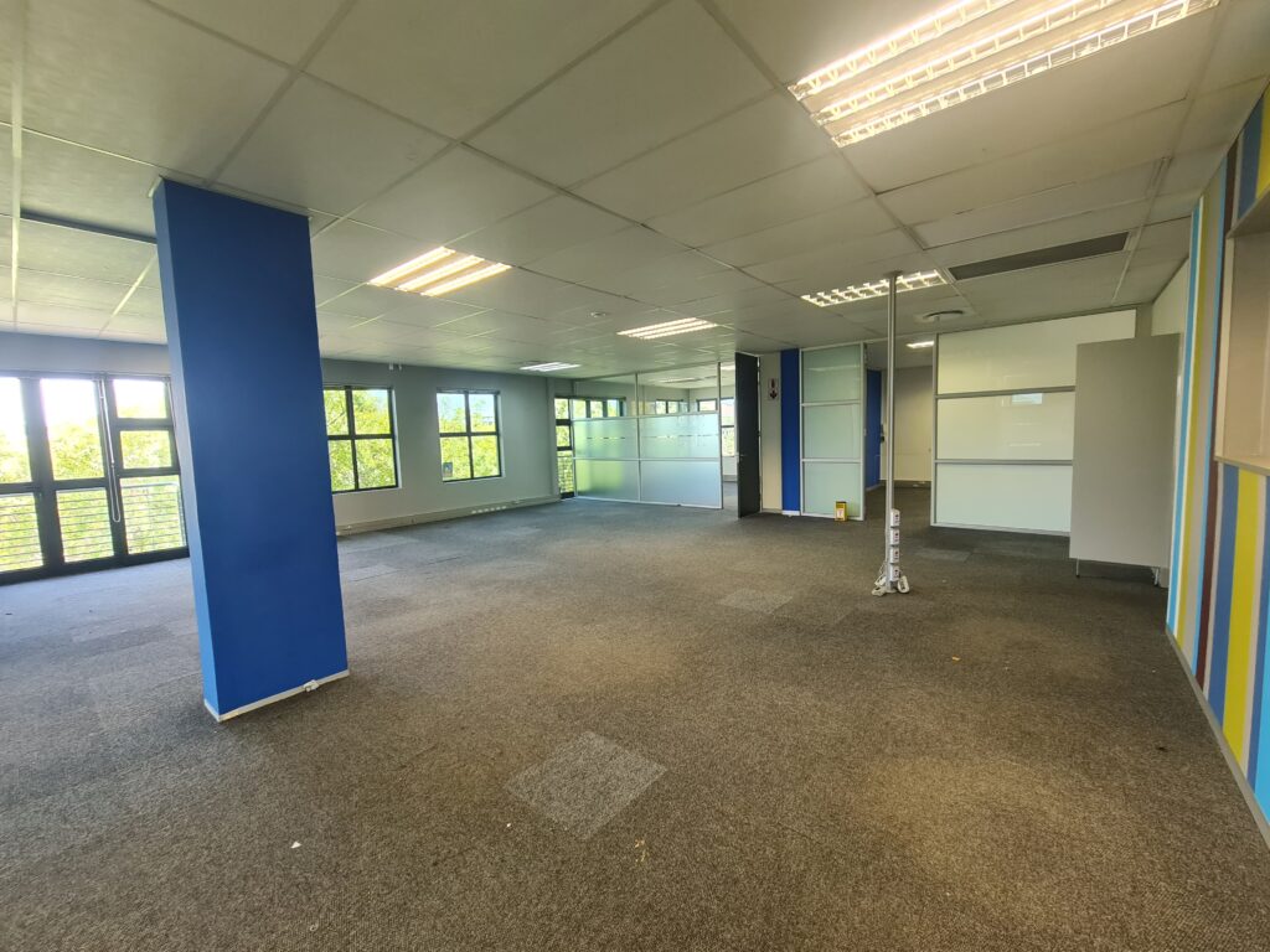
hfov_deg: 106.2
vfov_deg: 89.9
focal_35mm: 13
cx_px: 635
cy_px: 476
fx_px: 477
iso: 160
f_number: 2.2
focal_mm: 2.2
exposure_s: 1/50
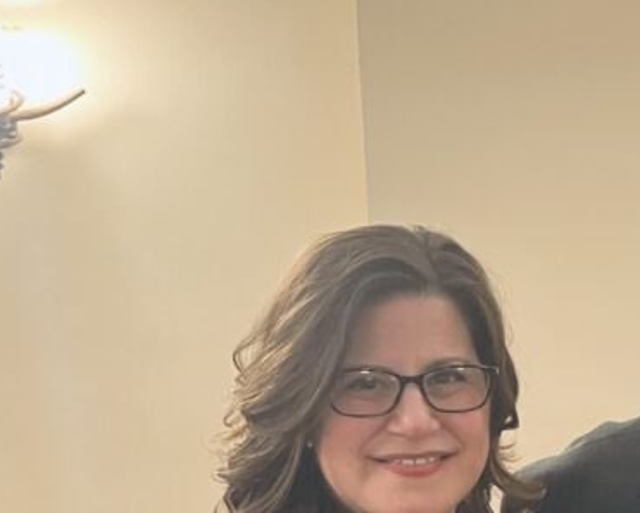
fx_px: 1326
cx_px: 871
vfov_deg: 21.1
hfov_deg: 23.4
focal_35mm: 70
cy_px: 513
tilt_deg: -14.5
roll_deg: -0.9
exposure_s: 1/40
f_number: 1.5
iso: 500
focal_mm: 5.7
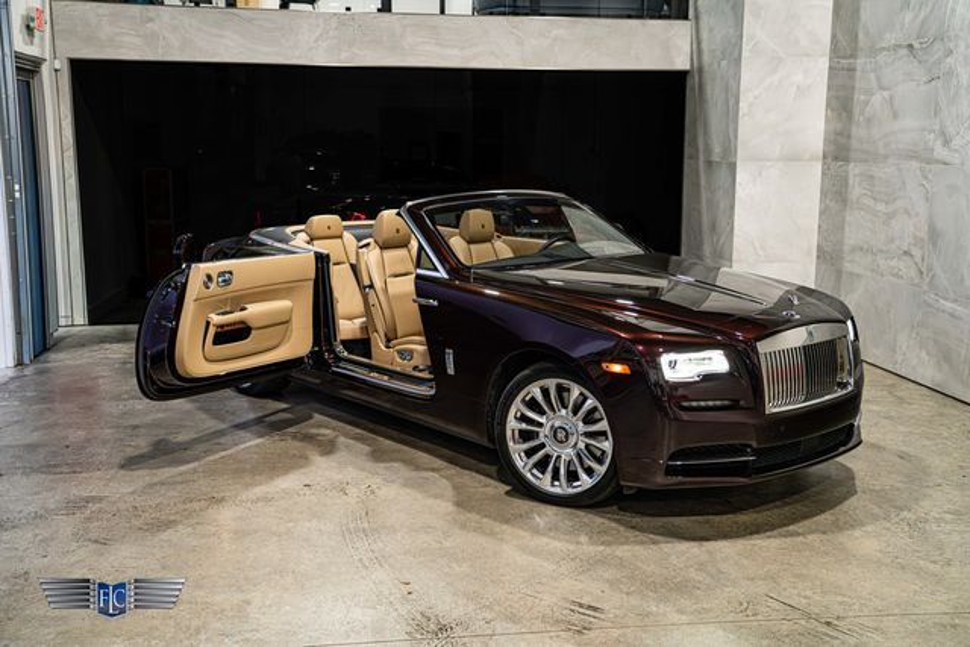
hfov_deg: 50.7
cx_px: 485
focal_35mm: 38
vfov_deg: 35.1
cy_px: 324
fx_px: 1024
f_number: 4
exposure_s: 1/100
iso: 1250
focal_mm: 38
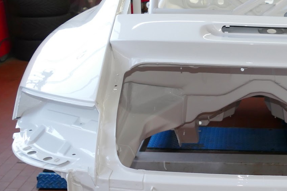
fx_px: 478
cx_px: 259
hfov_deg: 31.8
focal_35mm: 60
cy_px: 100
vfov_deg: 22.6
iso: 320
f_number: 2.8
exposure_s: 1/60
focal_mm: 9.12
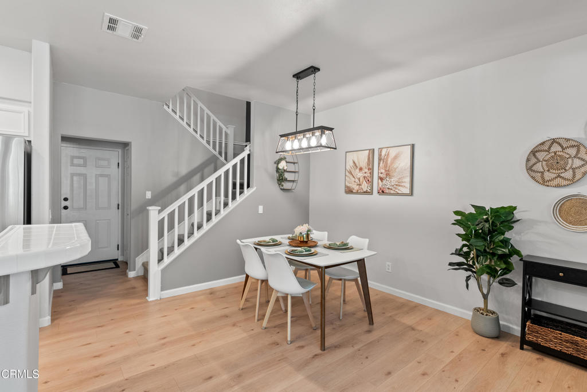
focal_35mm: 17
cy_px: 196
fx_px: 277
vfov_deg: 70.5
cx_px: 294
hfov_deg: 93.2
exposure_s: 1/4
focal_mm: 17
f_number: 6.3
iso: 250
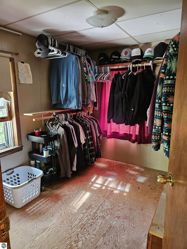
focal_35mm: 23
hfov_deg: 58.9
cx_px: 94
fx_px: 166
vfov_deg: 73.9
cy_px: 124
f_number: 1.8
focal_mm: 5.4
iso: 500
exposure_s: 1/24
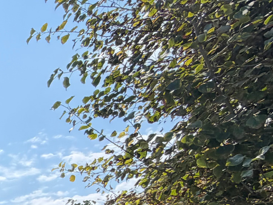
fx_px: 418
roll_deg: +0.2
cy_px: 320
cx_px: -214
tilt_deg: +7.4
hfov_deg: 22.2
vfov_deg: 22.0
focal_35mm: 53
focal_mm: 2.22
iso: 32
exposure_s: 1/770
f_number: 2.2
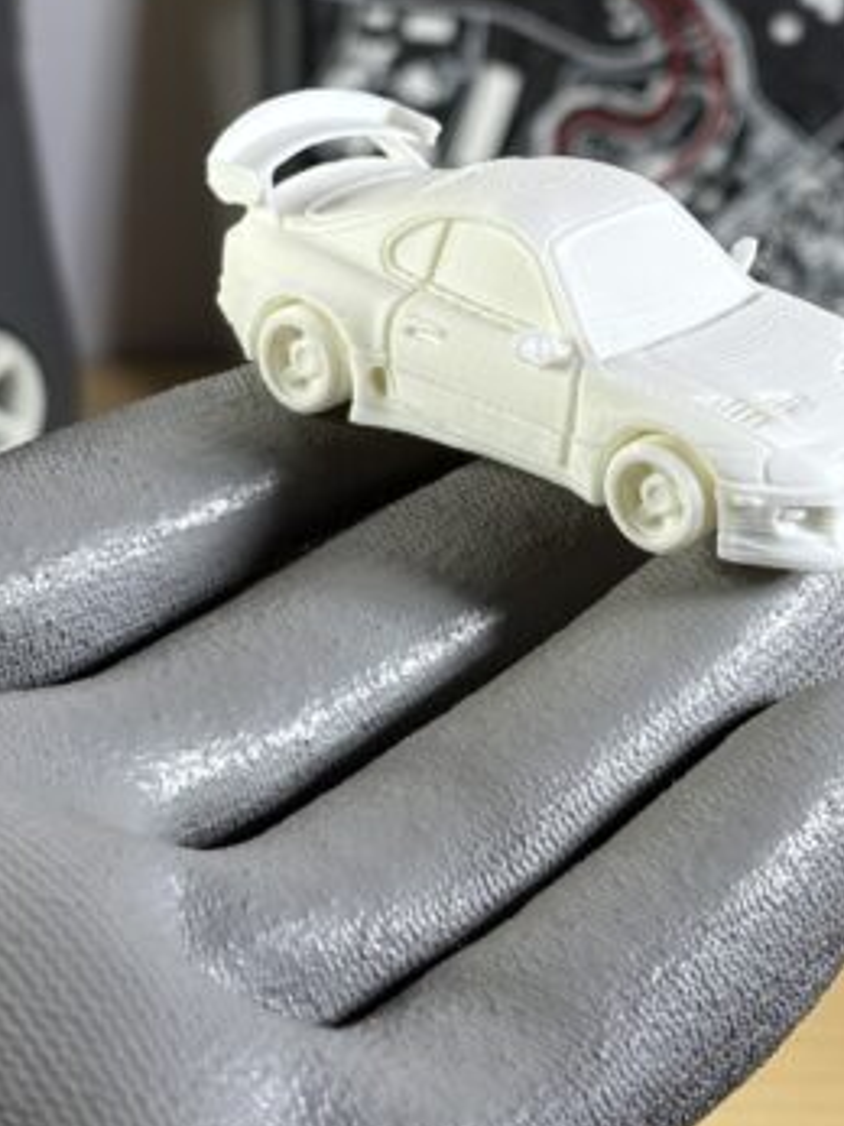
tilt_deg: -23.5
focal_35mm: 100
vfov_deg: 19.5
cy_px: 310
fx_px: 3253
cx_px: 571
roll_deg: +1.4
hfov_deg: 14.8
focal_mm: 5.96
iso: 32
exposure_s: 1/117
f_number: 1.6
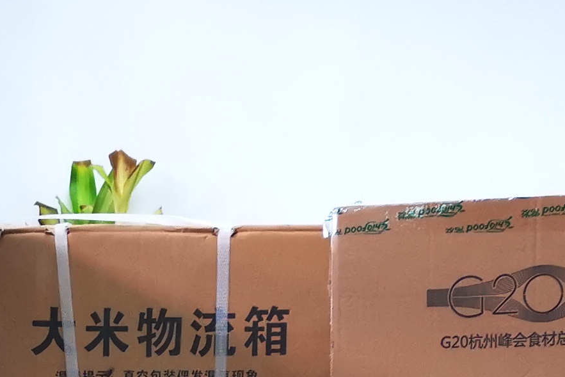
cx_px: 27
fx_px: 1821
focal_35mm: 116
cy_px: 803
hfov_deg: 17.3
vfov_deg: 10.6
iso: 320
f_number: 1.8
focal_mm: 5.58
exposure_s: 1/50
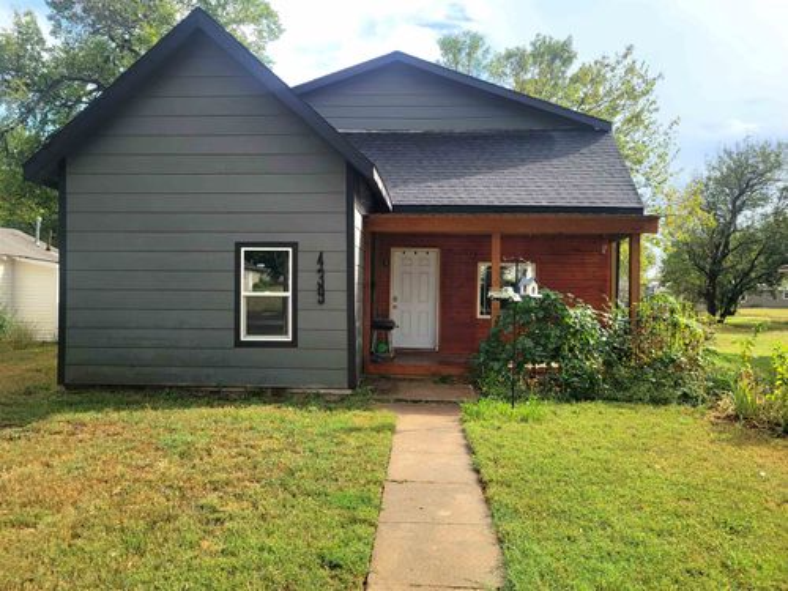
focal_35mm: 26
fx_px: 592
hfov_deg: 67.3
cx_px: 394
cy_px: 296
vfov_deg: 53.1
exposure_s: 1/1000
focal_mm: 5.4
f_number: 1.8
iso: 40
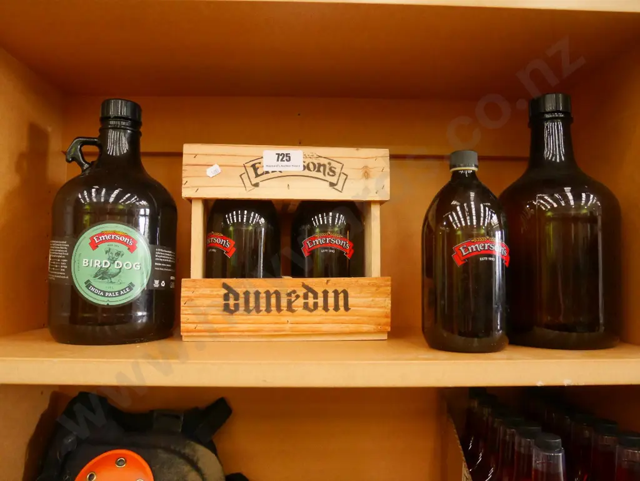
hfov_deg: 67.3
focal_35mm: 26
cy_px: 240
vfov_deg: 53.1
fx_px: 481
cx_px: 320
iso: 3200
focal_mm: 13
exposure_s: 1/80
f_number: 3.7
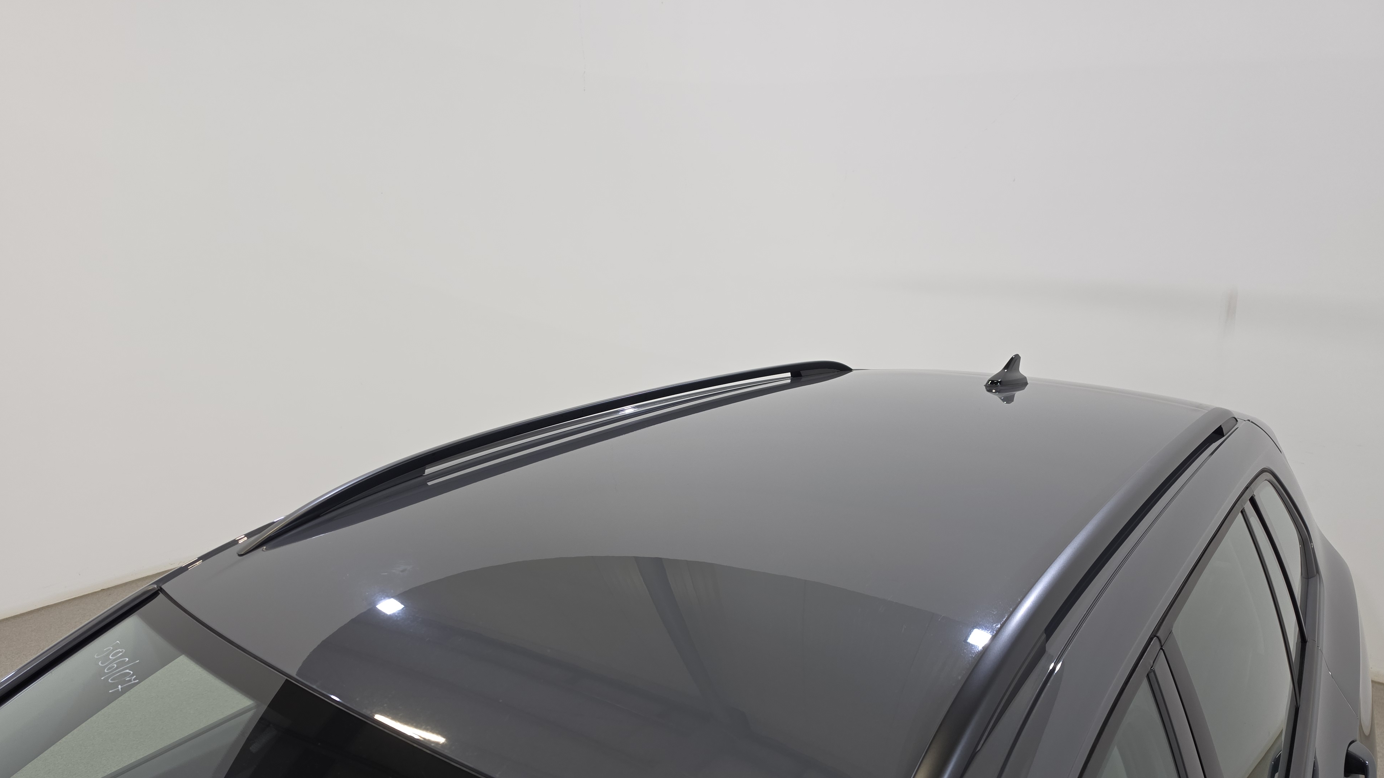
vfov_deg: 43.8
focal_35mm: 26
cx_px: 671
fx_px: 954
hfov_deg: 71.9
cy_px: 517
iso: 100
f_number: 1.4
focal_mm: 6.5
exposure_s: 1/100
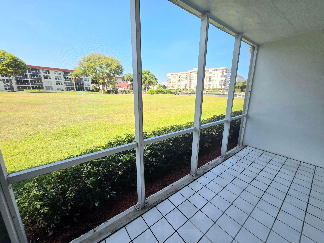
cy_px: 122
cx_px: 162
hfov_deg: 106.2
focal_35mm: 13
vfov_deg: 89.9
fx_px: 122
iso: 40
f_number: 1.9
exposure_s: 1/526
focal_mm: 2.2
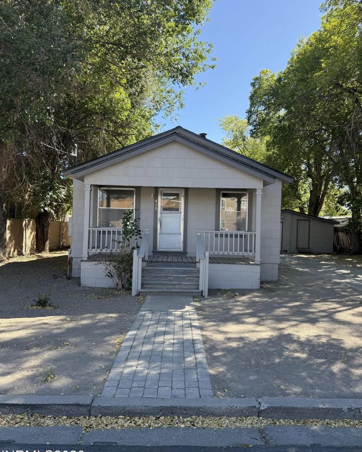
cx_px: 181
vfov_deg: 66.0
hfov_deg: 54.9
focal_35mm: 26
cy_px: 228
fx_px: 348
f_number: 1.78
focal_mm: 6.76
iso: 100
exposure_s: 1/1292
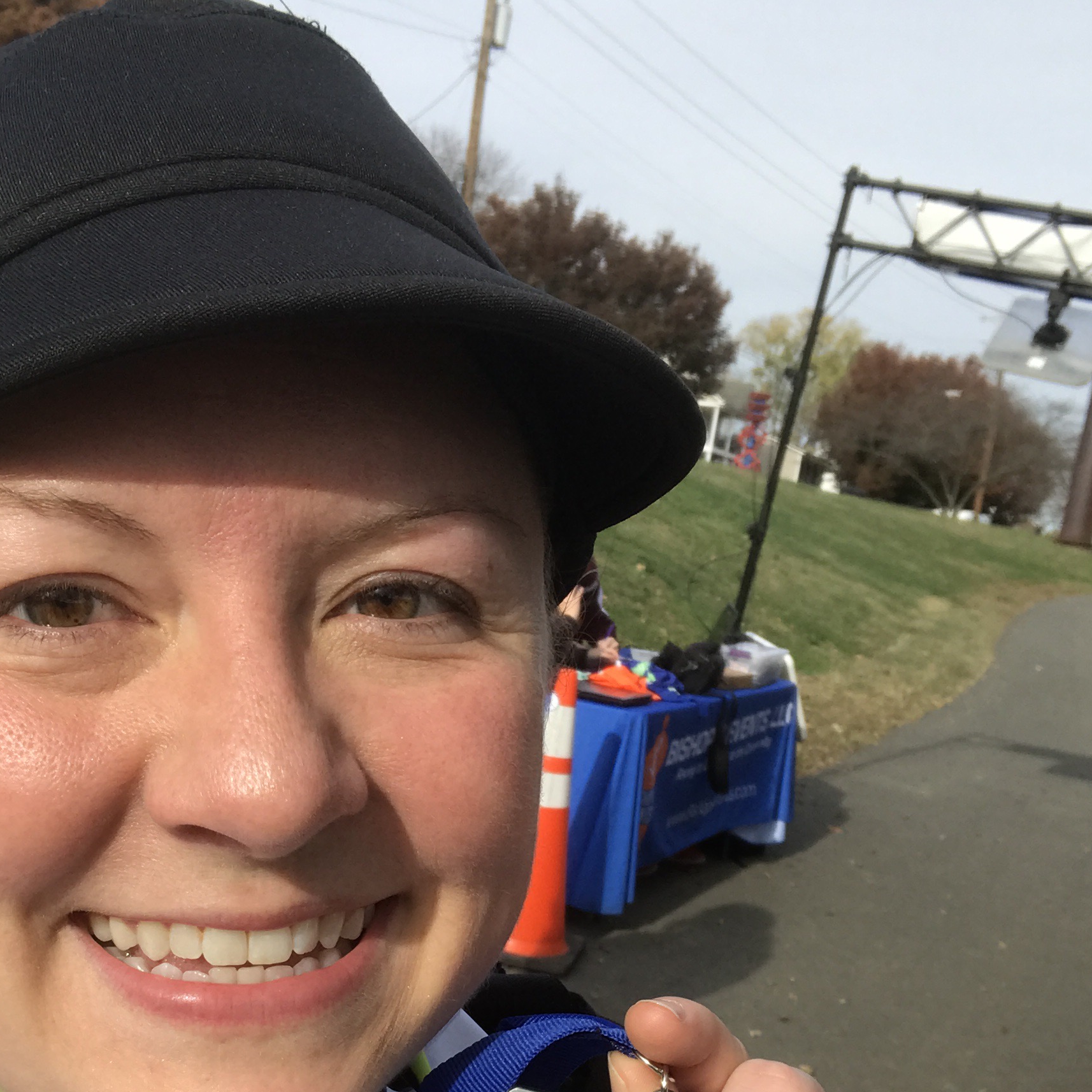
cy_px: 871
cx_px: 448
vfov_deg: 32.5
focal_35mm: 51
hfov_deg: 33.3
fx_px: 1820
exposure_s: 1/781
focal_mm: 2.87
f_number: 2.2
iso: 25
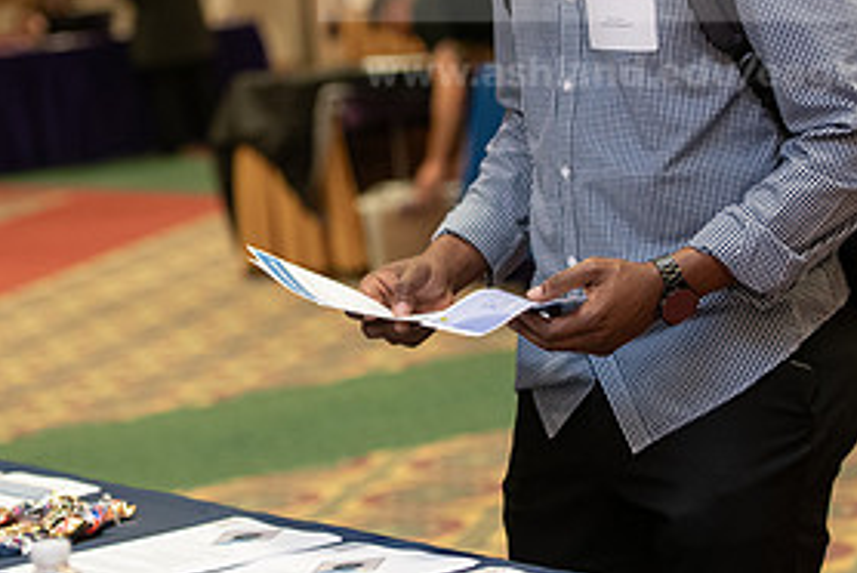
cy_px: 137
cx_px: 225
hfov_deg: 14.0
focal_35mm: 146
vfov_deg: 9.4
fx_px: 3479
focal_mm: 70
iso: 1600
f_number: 2.8
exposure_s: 1/200
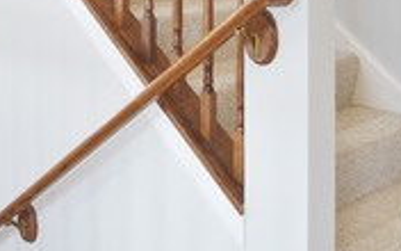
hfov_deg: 32.1
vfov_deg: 20.0
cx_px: 121
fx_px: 688
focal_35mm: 63
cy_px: -3
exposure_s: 1/13
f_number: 8
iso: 400
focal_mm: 17
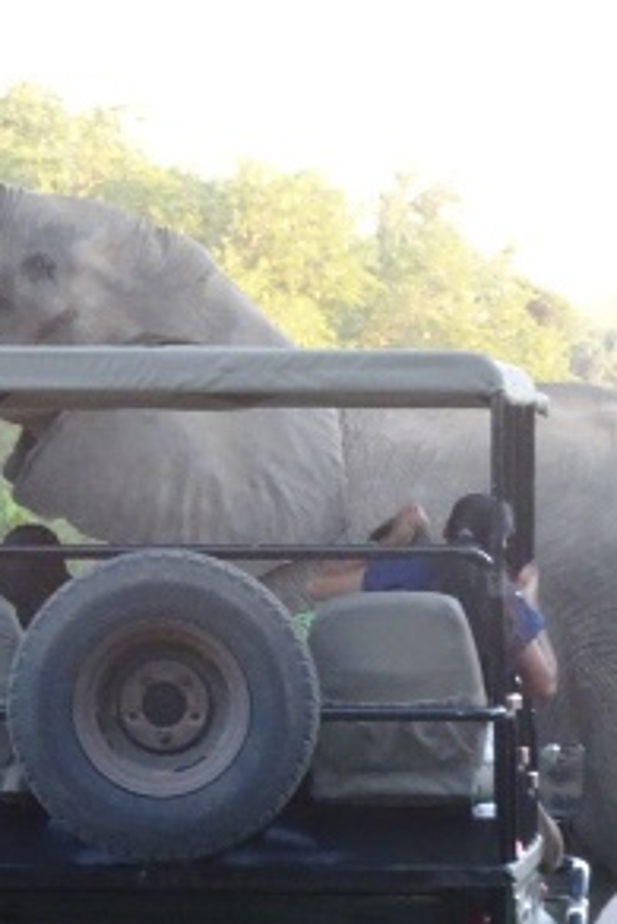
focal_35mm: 496
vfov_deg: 4.2
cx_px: 174
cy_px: 329
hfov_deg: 2.8
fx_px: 12735
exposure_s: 1/60
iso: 800
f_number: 6.3
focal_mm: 39.66
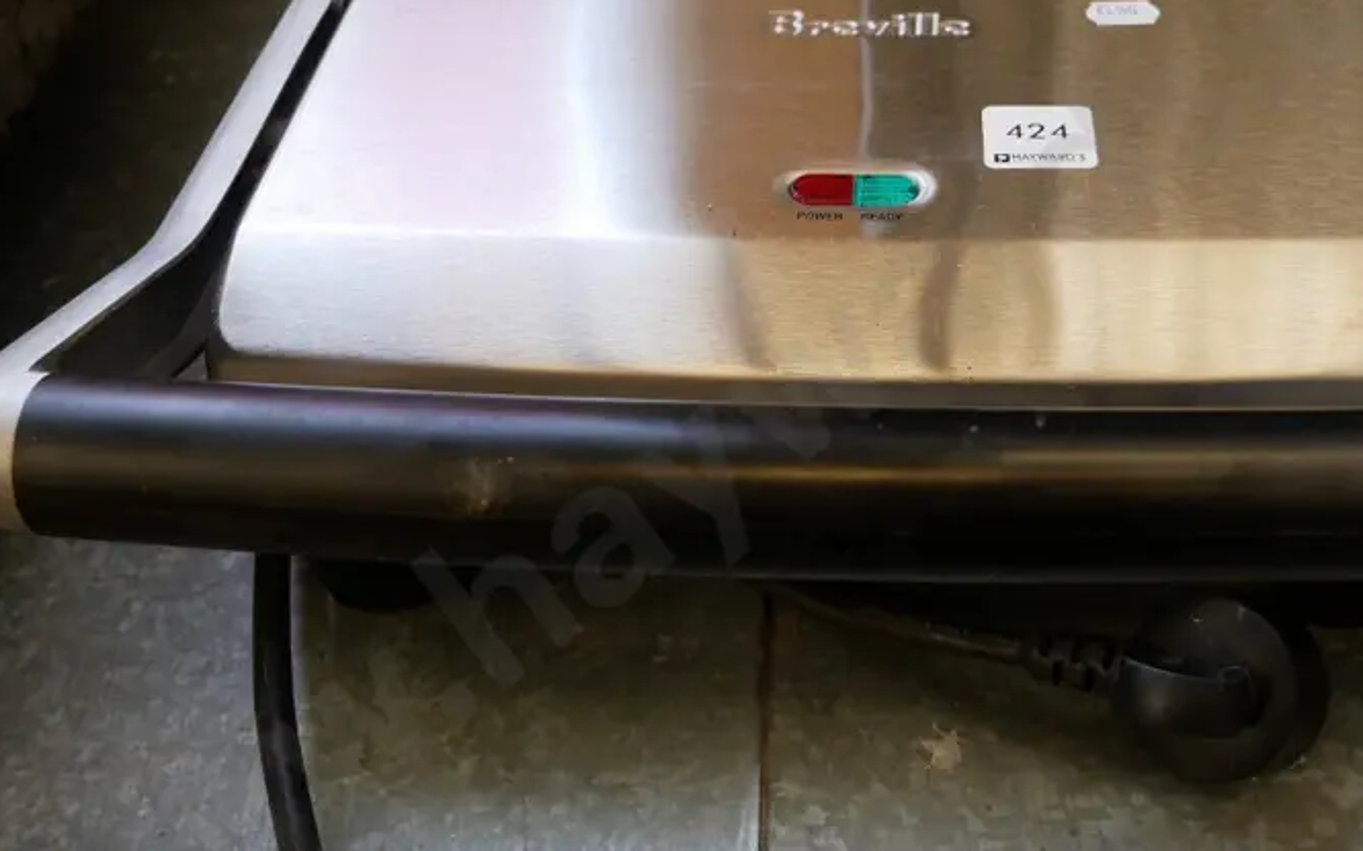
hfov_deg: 40.8
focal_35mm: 49
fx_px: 1819
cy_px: 359
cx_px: 851
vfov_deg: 26.3
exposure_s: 1/60
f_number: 4
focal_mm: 15
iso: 400
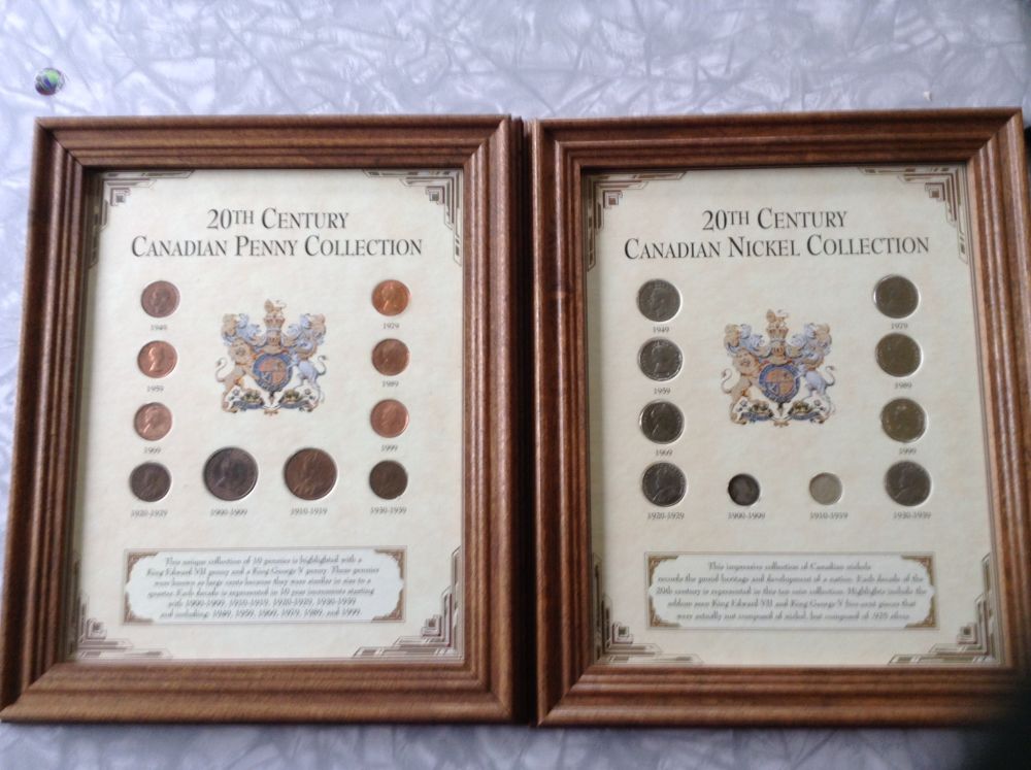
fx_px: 981
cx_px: 516
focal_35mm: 33
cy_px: 385
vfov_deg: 42.8
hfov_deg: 55.4
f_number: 2.4
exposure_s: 1/24
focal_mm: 3.3
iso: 40
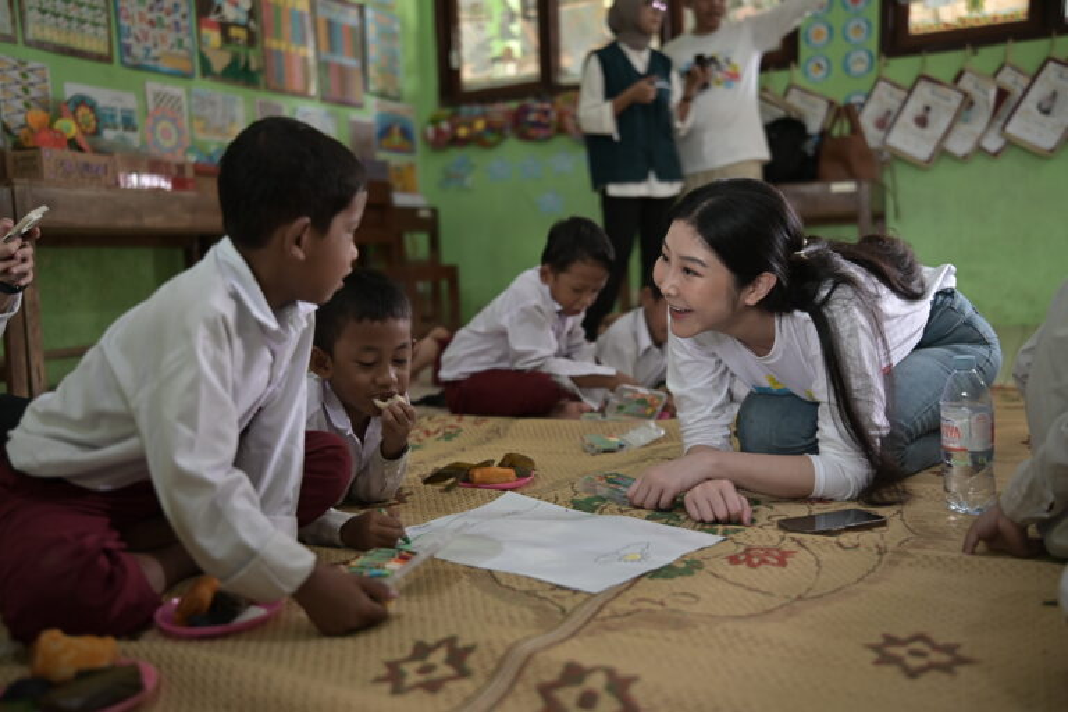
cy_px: 356
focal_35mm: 35
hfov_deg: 54.4
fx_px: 1038
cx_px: 534
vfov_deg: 37.9
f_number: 1.8
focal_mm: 35
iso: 640
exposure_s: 1/160
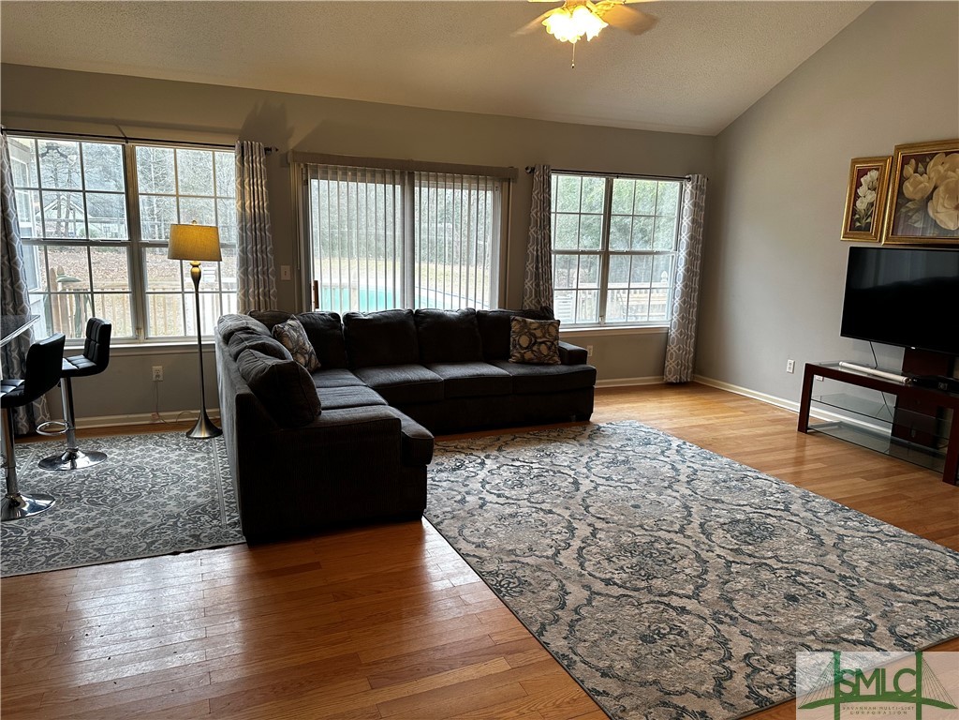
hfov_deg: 71.6
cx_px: 480
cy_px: 360
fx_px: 665
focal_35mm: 24
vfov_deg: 56.8
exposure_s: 1/120
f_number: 1.78
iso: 200
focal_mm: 6.86
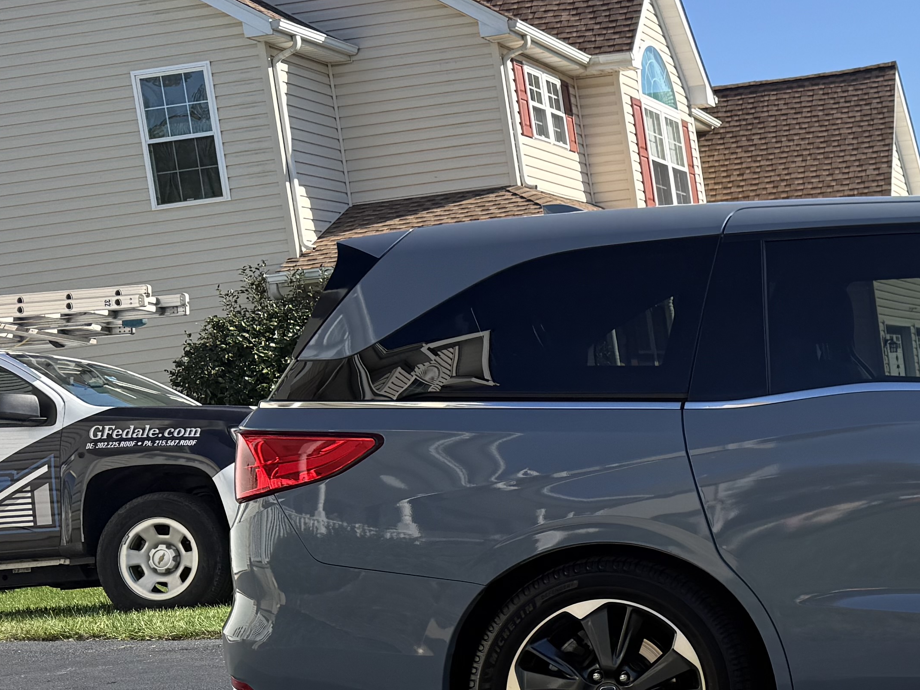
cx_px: 1063
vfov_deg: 22.8
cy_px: 489
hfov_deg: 27.2
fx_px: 1701
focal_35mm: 64
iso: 80
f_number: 1.78
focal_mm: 6.76
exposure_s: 1/2703
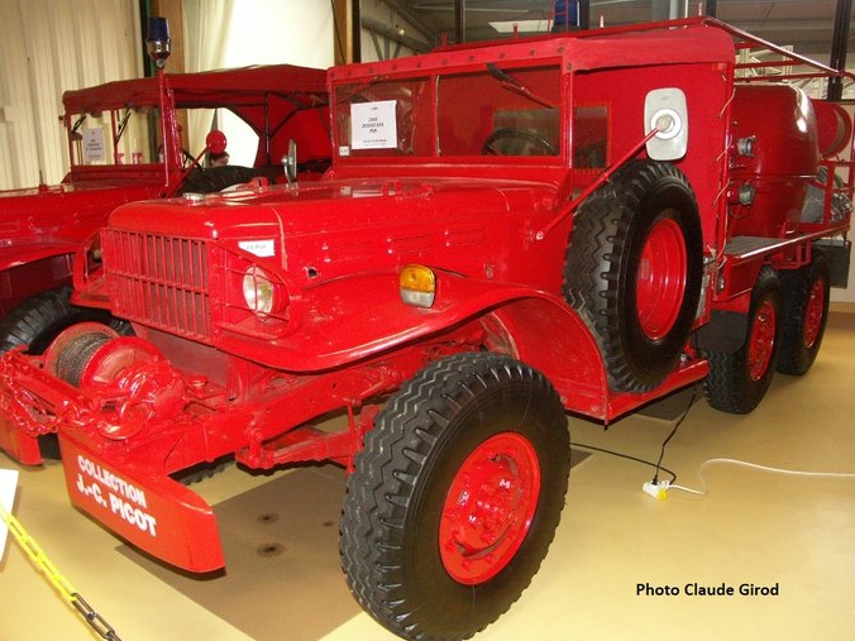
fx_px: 716
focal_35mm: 29
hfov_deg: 61.7
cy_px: 328
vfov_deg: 48.2
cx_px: 435
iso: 200
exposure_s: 1/50
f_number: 2.8
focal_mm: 7.21
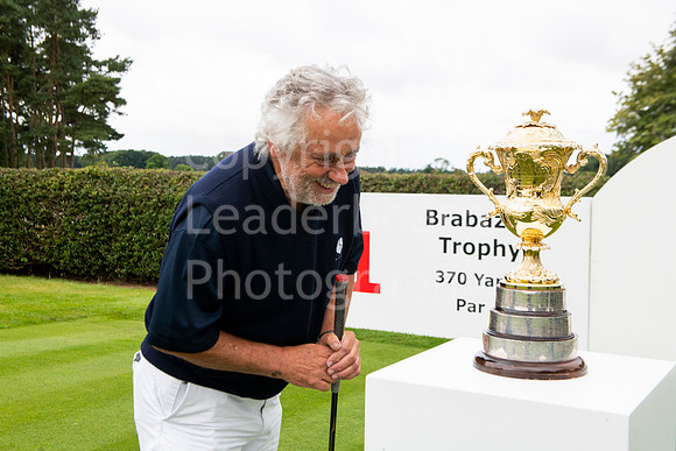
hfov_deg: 41.1
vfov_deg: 28.1
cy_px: 226
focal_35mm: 48
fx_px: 902
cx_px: 338
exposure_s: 1/250
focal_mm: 48
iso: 400
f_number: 6.3
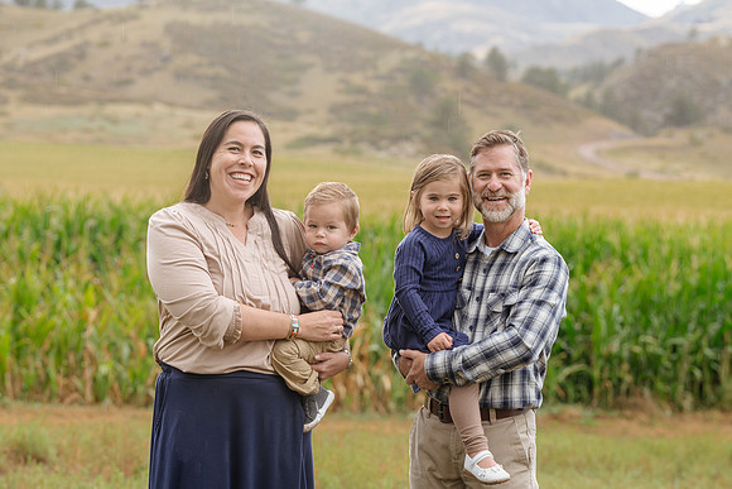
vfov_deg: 11.3
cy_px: 244
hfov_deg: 16.9
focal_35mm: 121
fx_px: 2461
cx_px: 366
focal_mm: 121
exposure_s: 1/125
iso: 200
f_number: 5.6
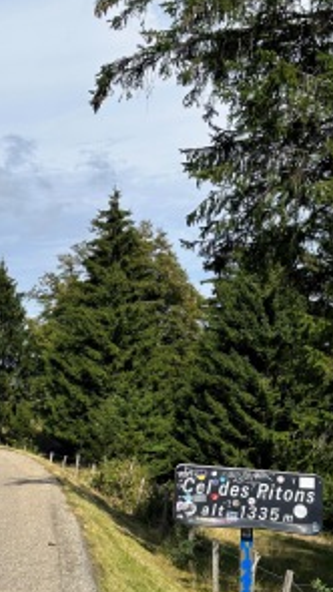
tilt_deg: +5.9
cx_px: 72
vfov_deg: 29.7
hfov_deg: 16.9
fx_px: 1114
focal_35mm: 71
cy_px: 267
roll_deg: -0.9
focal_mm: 6.86
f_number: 1.78
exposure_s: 1/5882
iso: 64
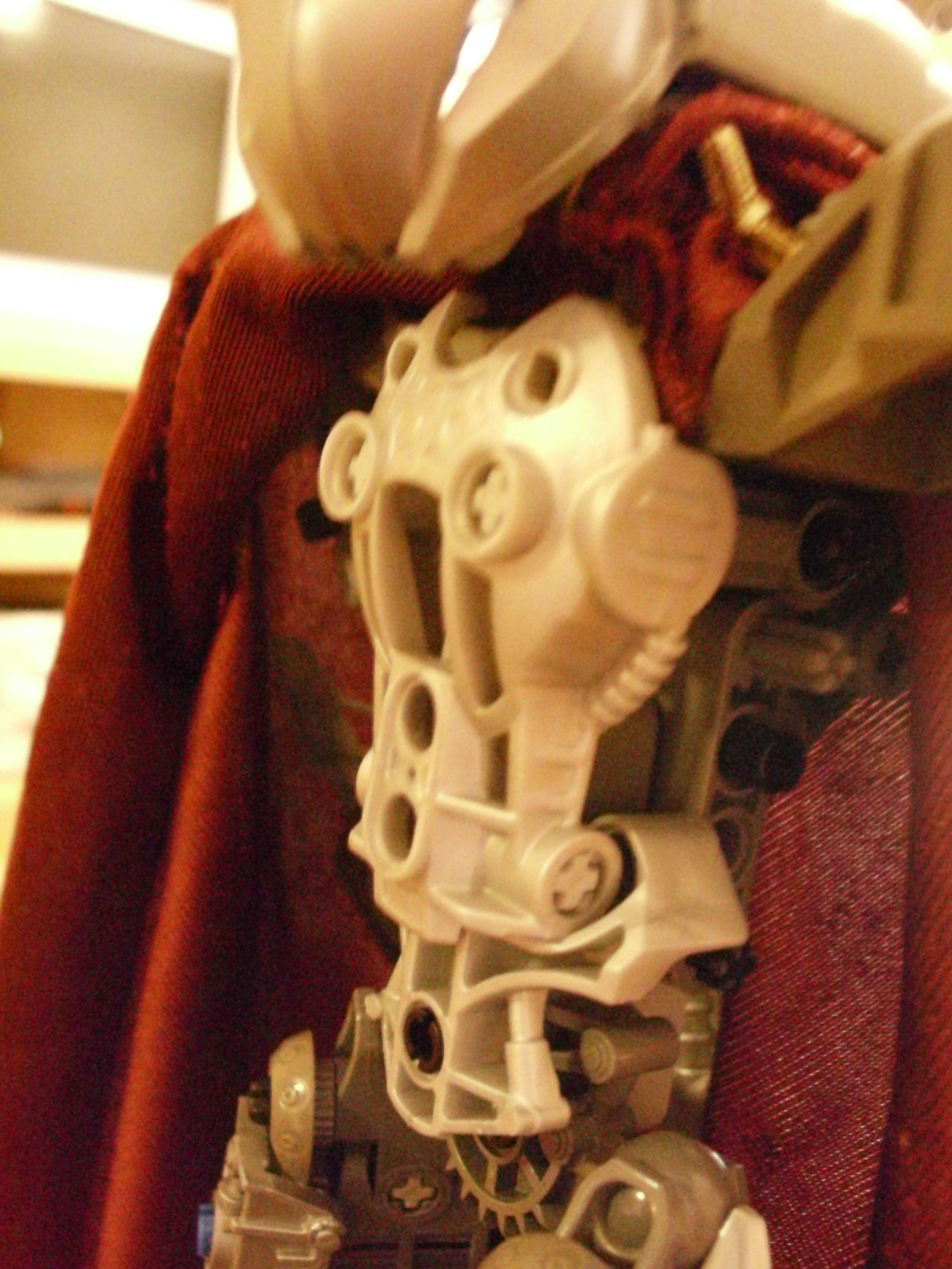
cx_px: 476
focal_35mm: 38
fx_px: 1393
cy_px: 634
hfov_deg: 37.7
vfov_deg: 49.0
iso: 1600
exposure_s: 1/7
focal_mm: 6.3
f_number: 3.1
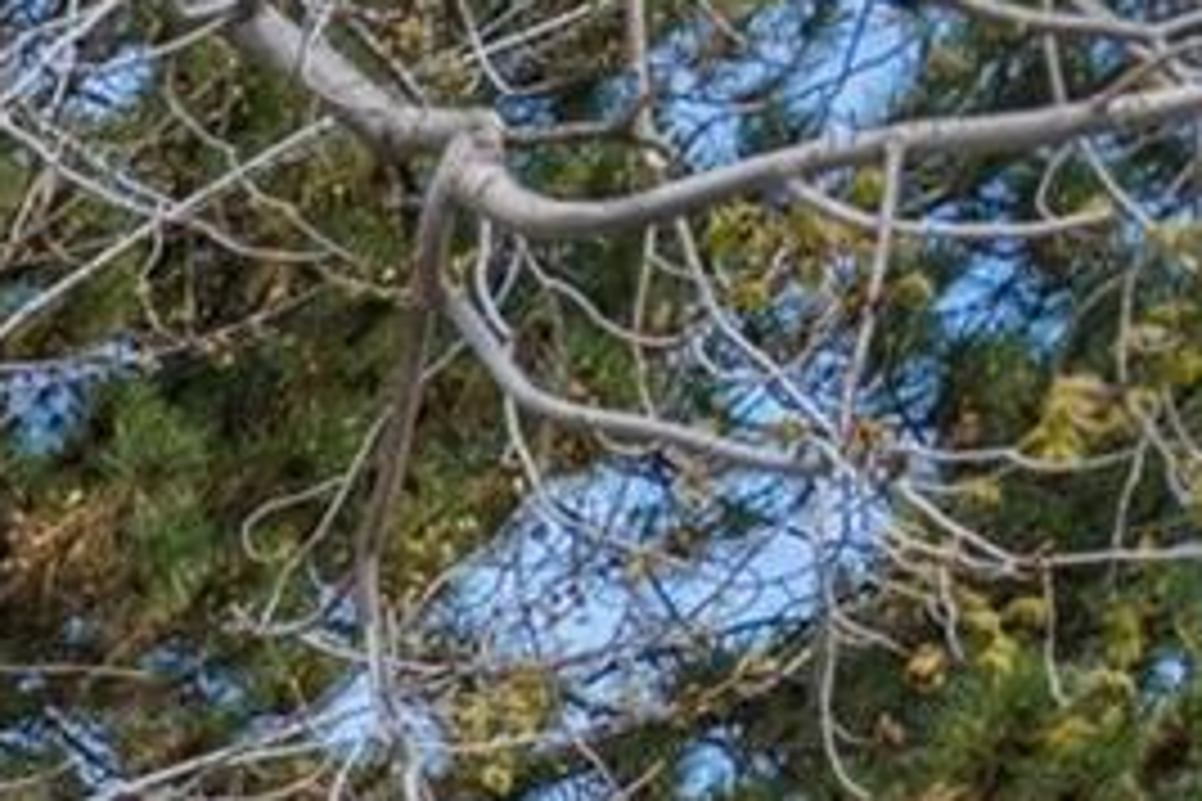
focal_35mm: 138
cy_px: 2133
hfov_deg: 11.0
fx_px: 4607
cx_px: -2170
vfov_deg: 8.7
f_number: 6.3
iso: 100
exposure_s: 1/125
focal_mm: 23
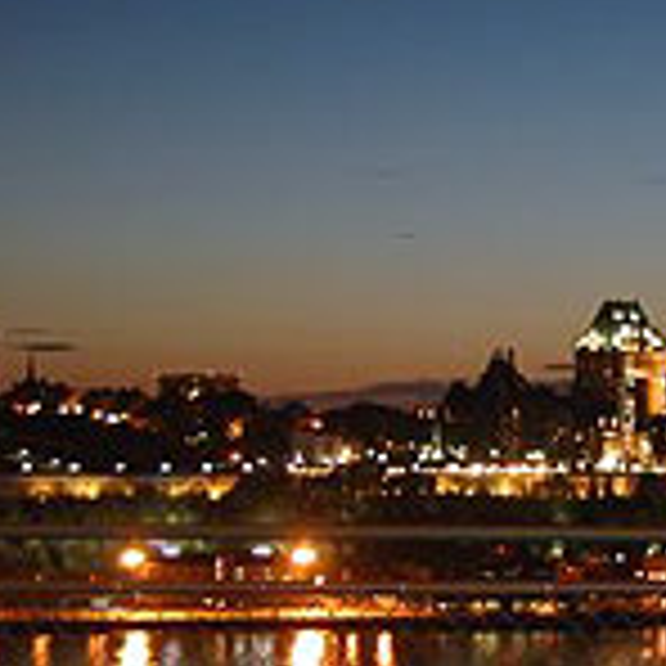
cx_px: 850
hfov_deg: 11.6
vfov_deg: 11.9
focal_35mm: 147
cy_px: 356
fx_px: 3200
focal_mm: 38
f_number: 5
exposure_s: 1
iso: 450
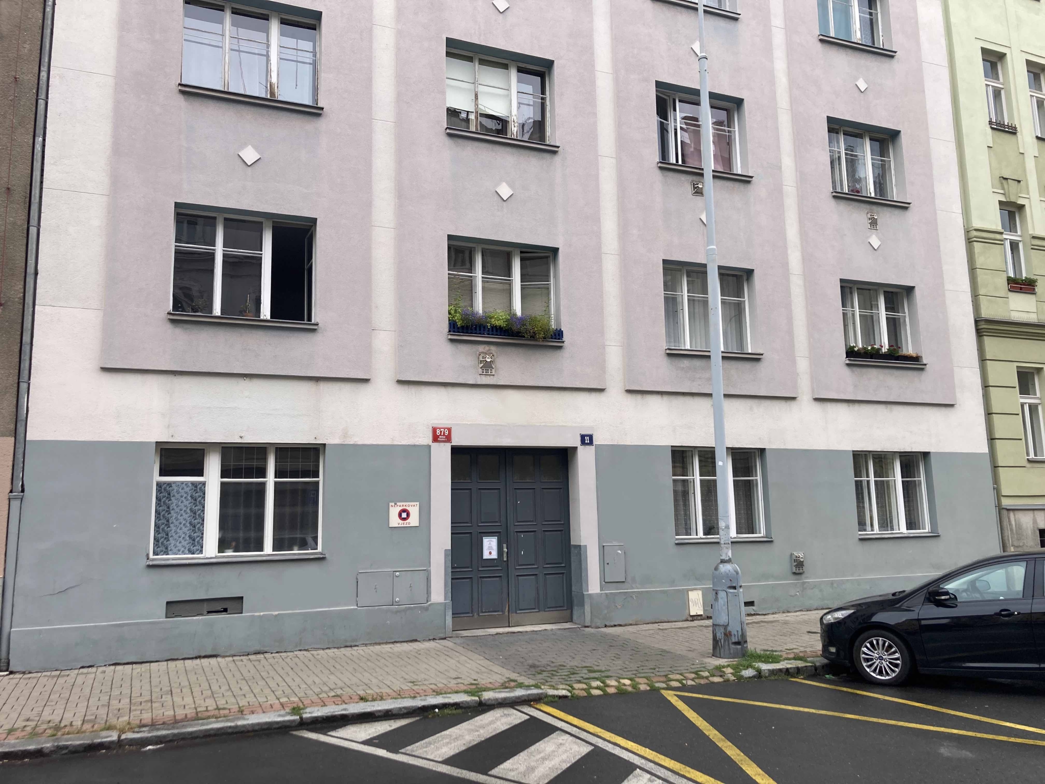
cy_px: 392
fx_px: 845
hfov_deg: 63.4
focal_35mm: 28
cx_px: 522
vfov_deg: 49.7
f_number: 1.8
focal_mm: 3.99
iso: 20
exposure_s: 1/666
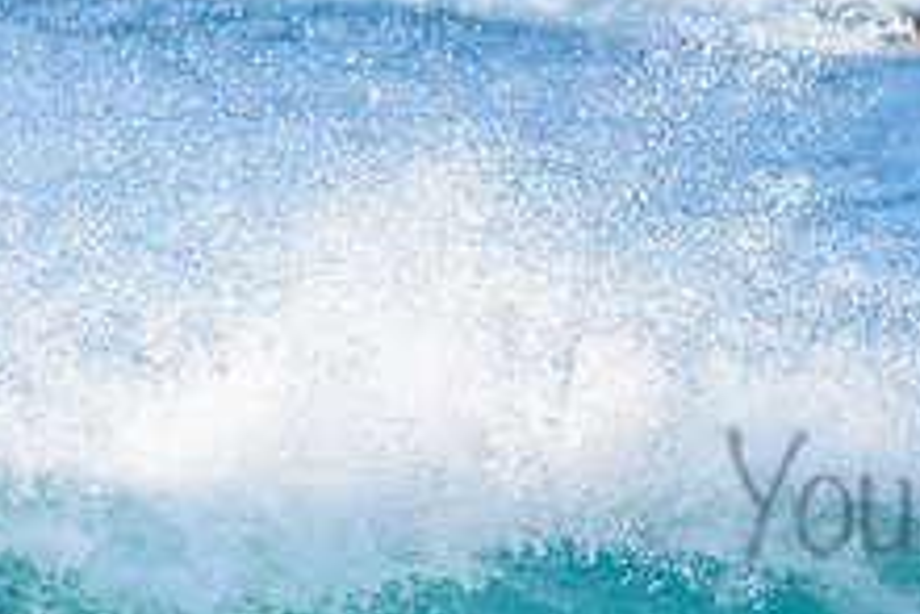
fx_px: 33754
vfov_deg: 1.0
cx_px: 1158
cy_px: 457
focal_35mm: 1320
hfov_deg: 1.6
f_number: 5.6
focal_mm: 500
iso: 560
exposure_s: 1/2000
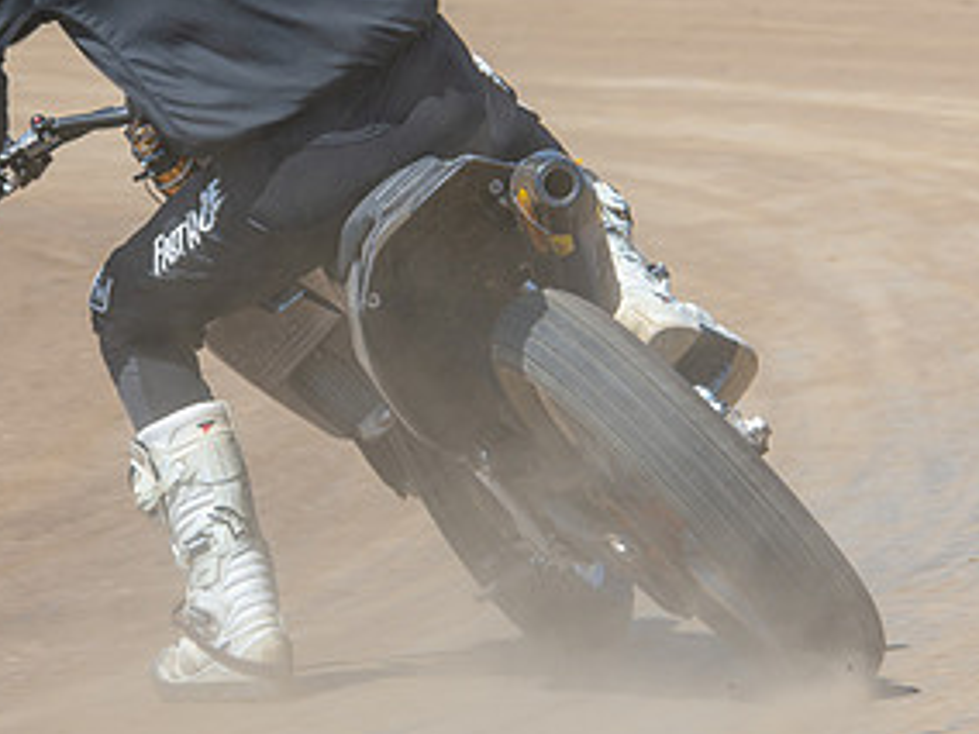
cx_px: 226
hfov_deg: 3.9
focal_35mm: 511
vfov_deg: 2.9
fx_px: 14452
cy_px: 232
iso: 200
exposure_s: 1/250
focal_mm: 150
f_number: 8
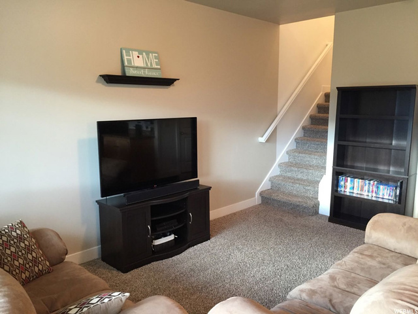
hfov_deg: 61.7
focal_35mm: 29
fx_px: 350
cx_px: 209
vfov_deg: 48.2
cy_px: 157
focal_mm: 4.15
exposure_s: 1/30
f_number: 2.2
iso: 125
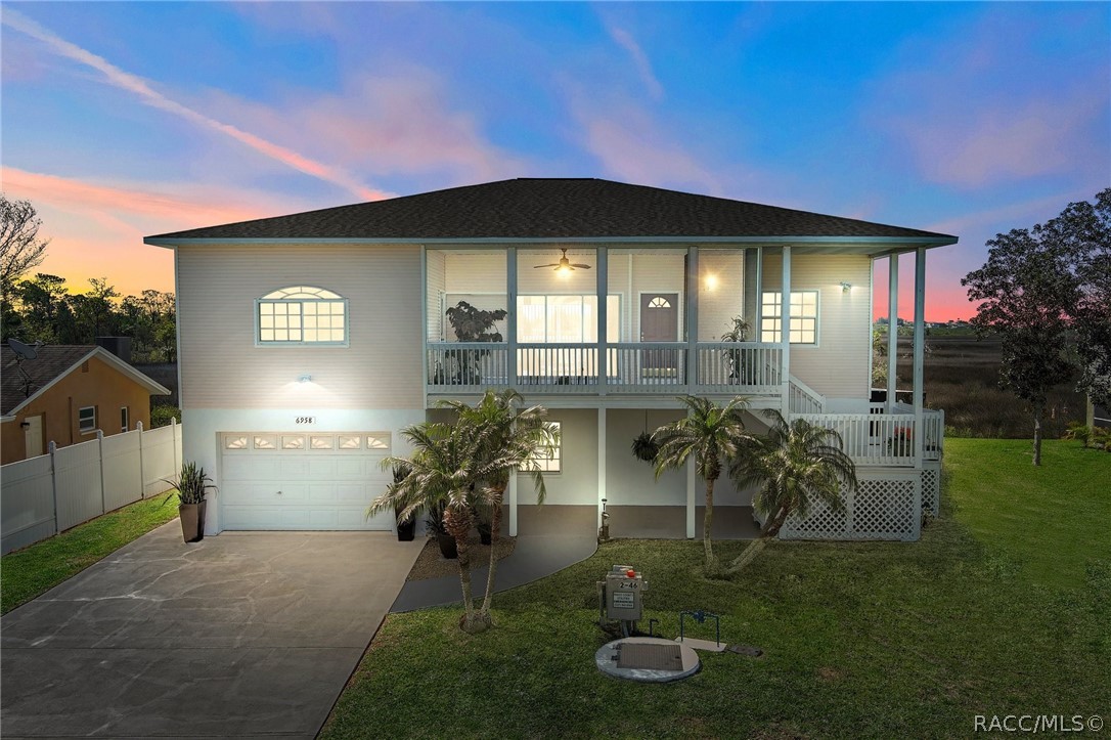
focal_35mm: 29
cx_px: 556
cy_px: 370
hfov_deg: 63.7
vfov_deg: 44.9
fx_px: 895
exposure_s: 1/1400
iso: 100
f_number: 2.8
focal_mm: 10.57
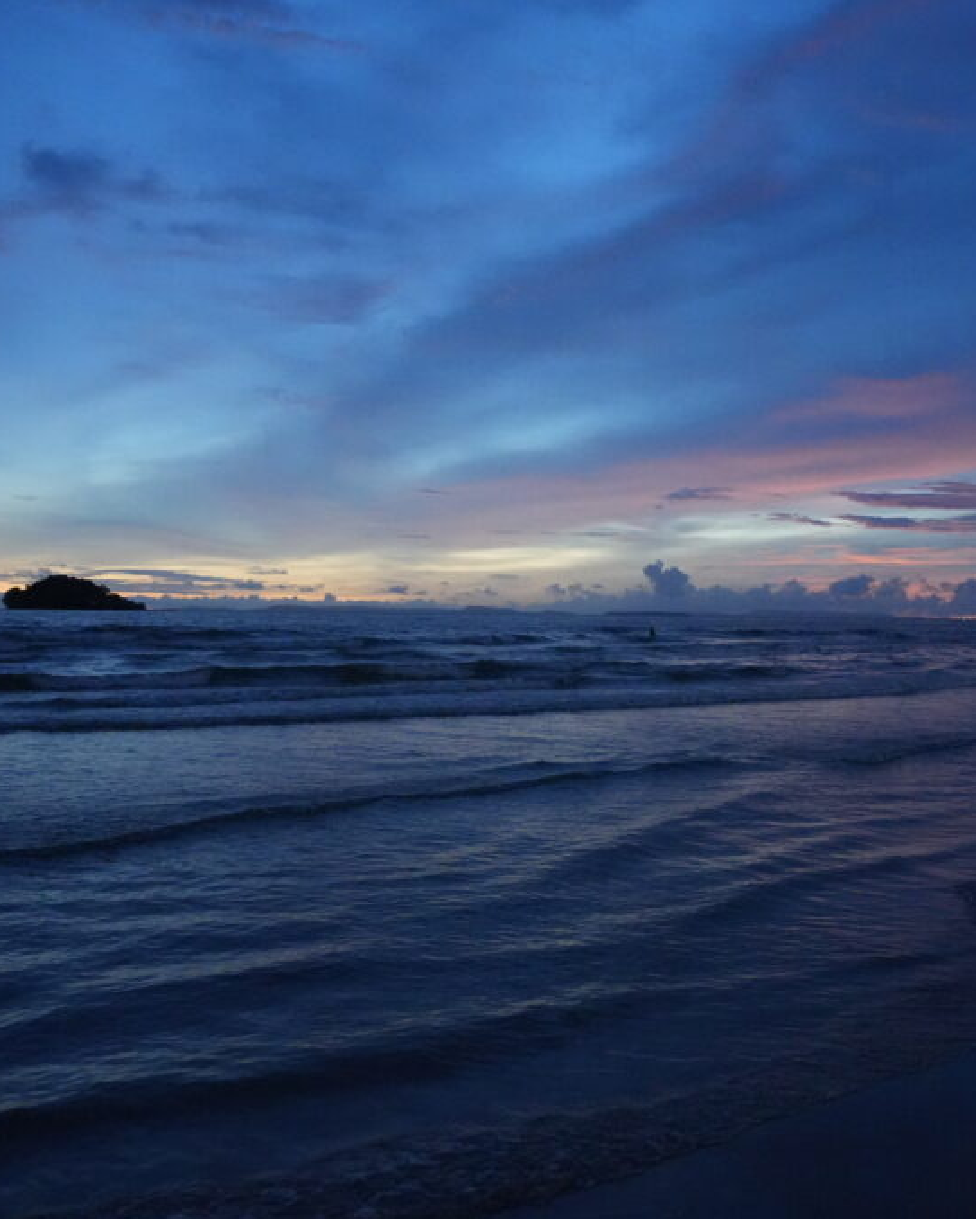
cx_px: 584
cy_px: 612
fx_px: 1227
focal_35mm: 34
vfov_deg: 52.8
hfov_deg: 43.2
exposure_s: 1/125
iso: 12800
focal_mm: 24
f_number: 4
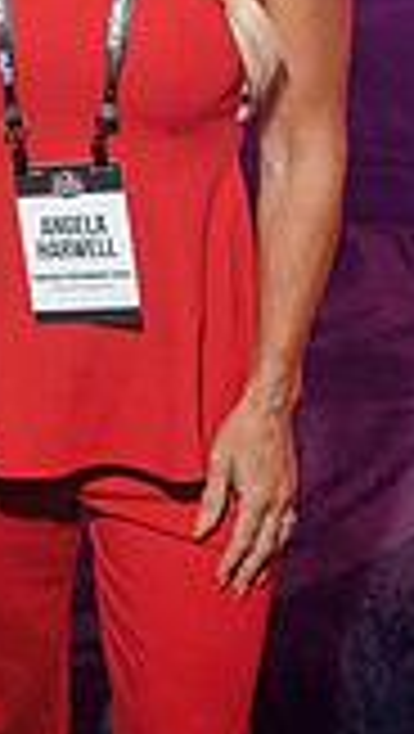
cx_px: -76
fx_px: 1966
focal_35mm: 101
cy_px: -86
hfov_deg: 11.8
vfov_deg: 20.1
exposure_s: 1/160
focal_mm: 35
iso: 1250
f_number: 4
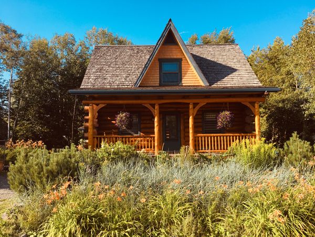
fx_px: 264
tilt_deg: +4.4
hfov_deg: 61.7
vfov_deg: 48.2
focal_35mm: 29
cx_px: 158
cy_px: 118
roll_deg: +0.6
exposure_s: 1/641
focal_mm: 4.15
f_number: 2.2
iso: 25
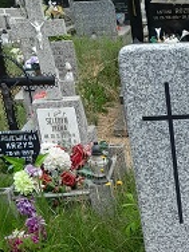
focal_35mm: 92
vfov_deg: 18.1
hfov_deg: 15.0
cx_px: 277
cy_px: 416
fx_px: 670
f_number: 1.8
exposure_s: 1/454
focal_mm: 4
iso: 40
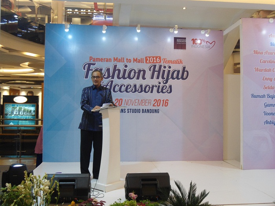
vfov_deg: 38.7
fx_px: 294
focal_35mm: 37
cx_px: 138
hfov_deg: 50.1
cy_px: 103
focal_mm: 6.7
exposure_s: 1/30
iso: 200
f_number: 3.2
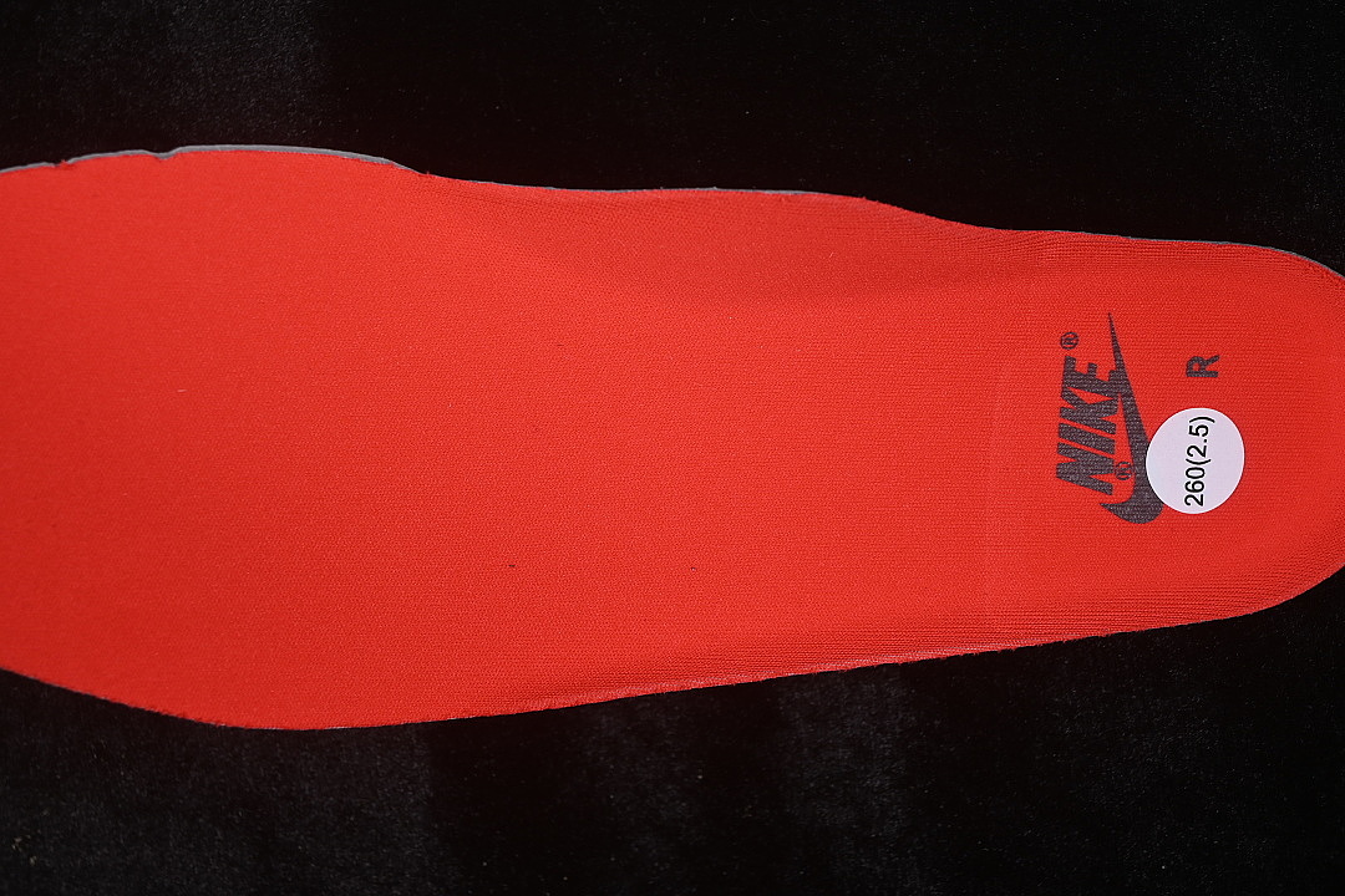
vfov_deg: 18.2
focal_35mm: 75
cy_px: 448
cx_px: 672
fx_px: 2802
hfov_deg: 27.0
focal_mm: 50
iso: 160
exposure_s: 1/60
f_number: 6.3
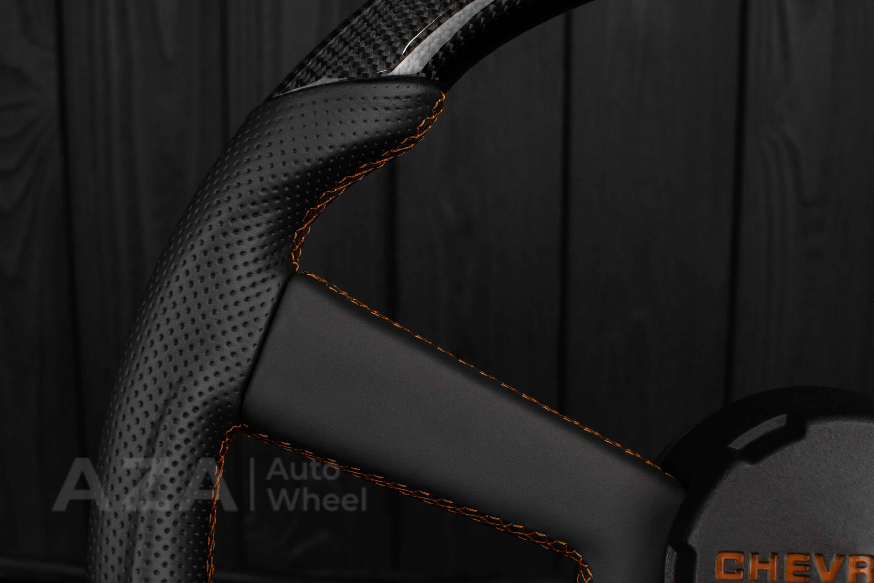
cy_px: 292
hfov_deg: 37.8
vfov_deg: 25.8
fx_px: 1275
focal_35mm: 52
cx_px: 437
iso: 500
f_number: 6.3
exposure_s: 1/125
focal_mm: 35
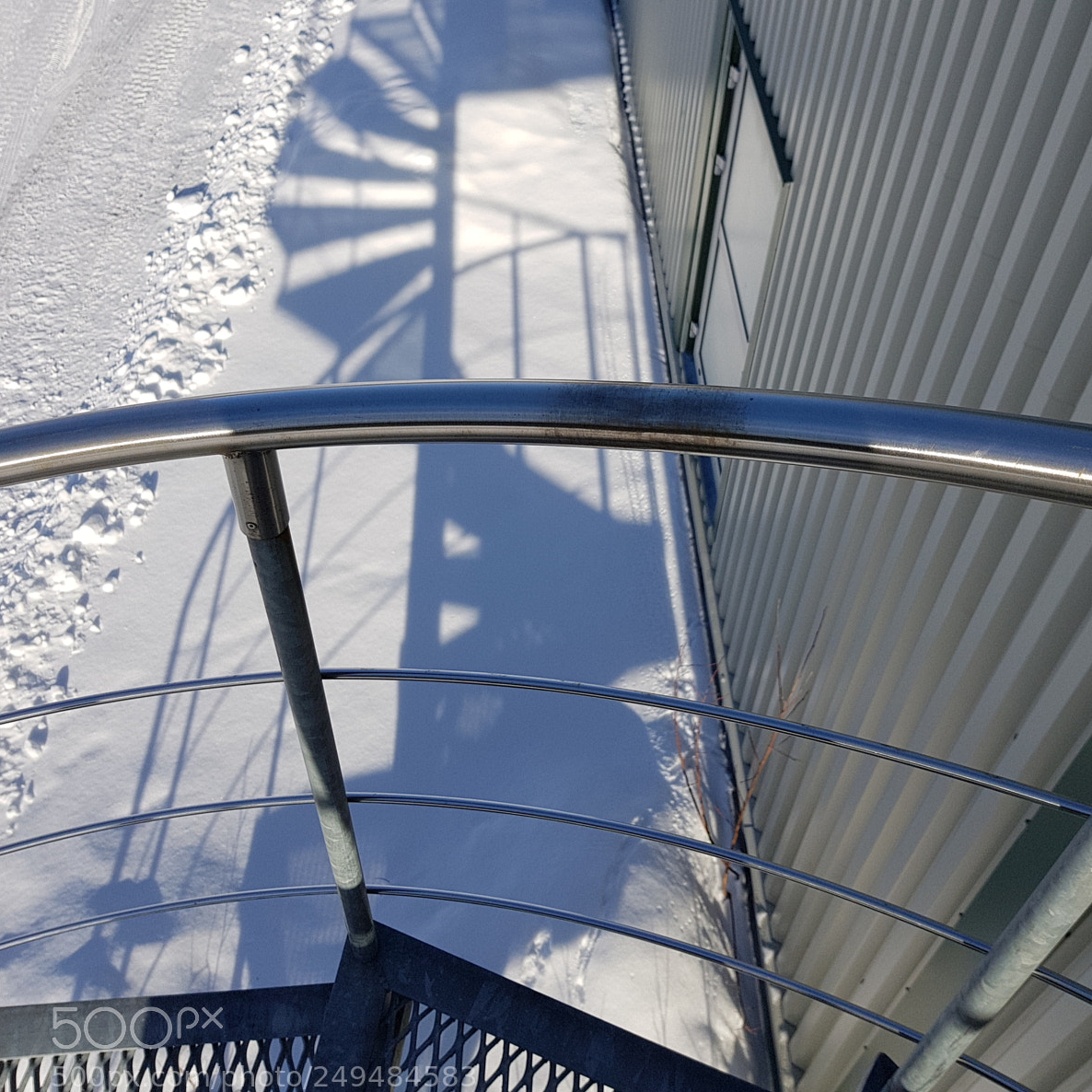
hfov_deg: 52.5
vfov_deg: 52.0
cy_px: 412
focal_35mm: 31
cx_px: 547
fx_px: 1106
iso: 40
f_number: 1.7
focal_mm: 4.2
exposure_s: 1/2480
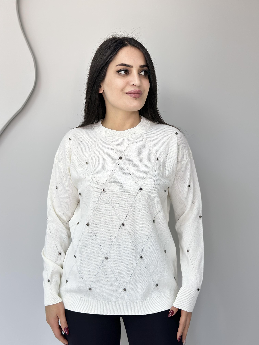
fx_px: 479
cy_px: 172
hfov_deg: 30.3
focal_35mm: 48
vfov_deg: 39.7
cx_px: 130
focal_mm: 6.86
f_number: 1.78
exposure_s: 1/111
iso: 100
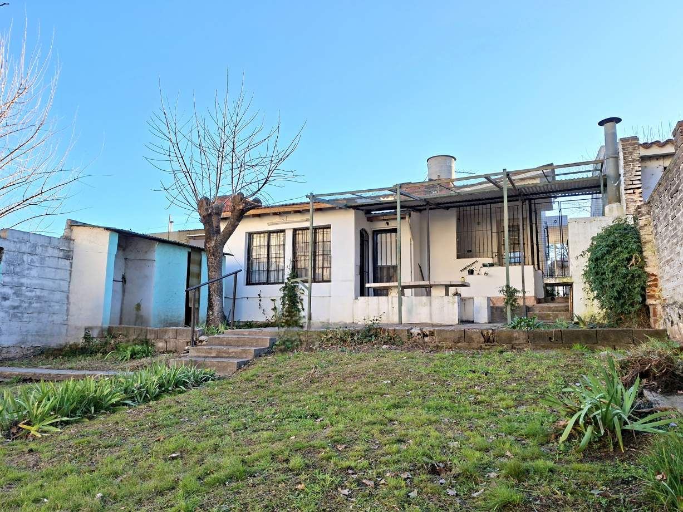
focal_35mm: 23
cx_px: 342
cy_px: 256
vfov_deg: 58.9
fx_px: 454
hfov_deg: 73.9
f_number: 1.8
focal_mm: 5.54
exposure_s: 1/400
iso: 50
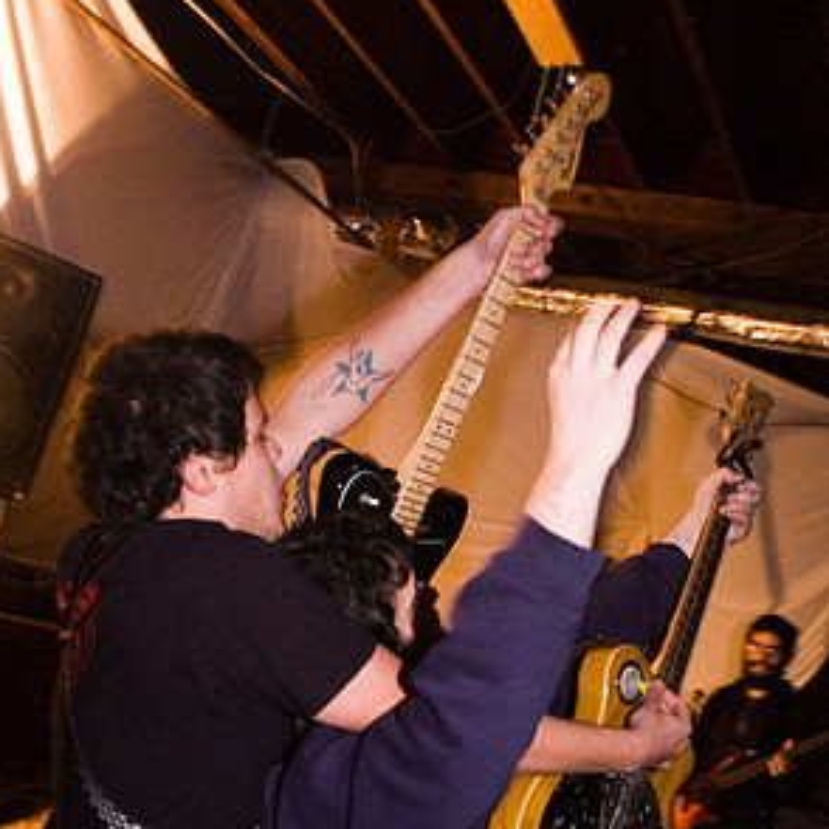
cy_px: 606
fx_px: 1057
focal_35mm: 39
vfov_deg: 41.7
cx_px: 410
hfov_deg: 42.8
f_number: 2.8
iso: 800
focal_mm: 20
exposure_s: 1/20
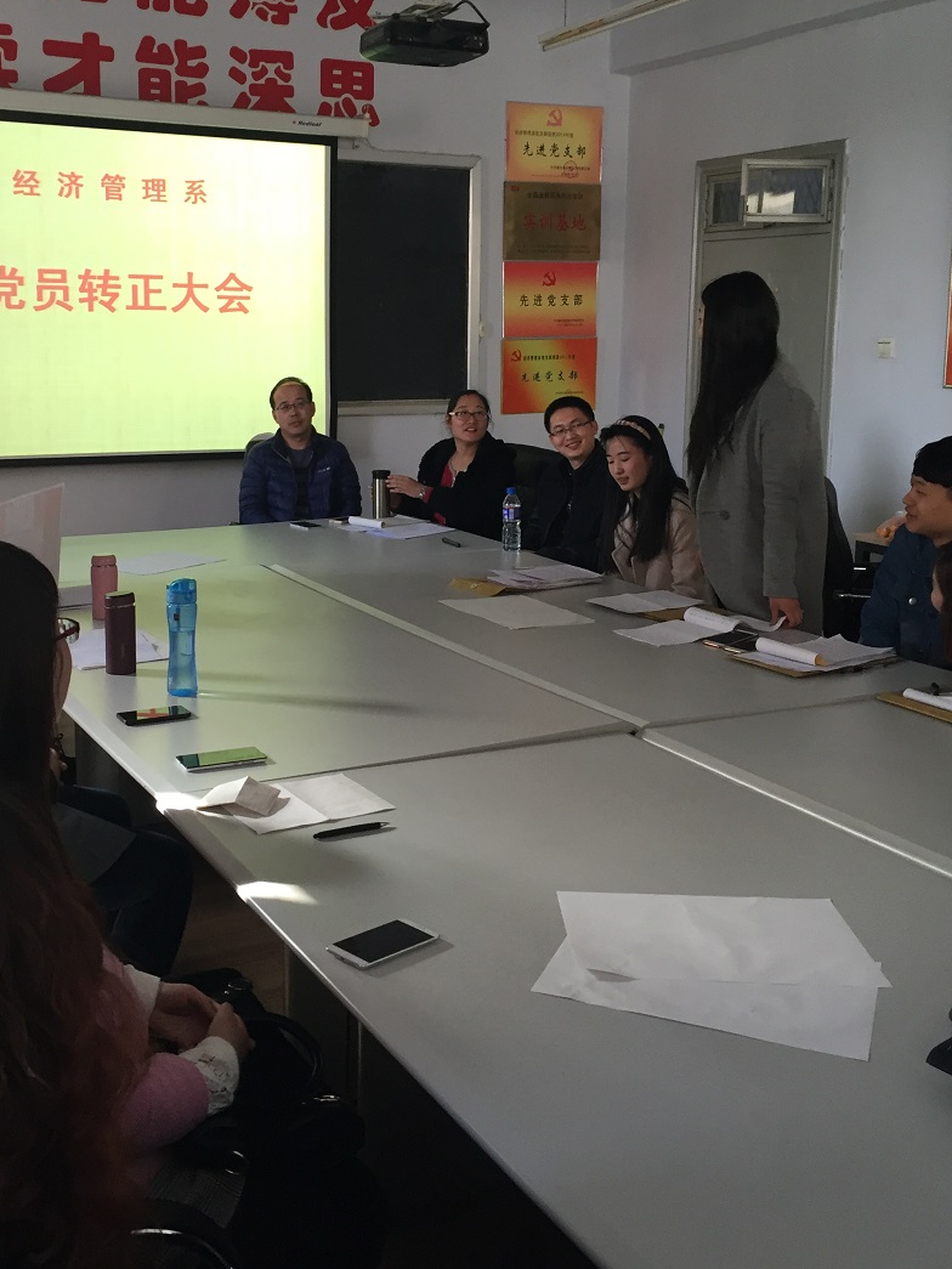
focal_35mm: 37
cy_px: 522
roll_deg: +0.3
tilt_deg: -6.2
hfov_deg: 38.5
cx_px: 374
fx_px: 1356
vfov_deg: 49.9
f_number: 2.2
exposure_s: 1/33
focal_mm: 4.15
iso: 50
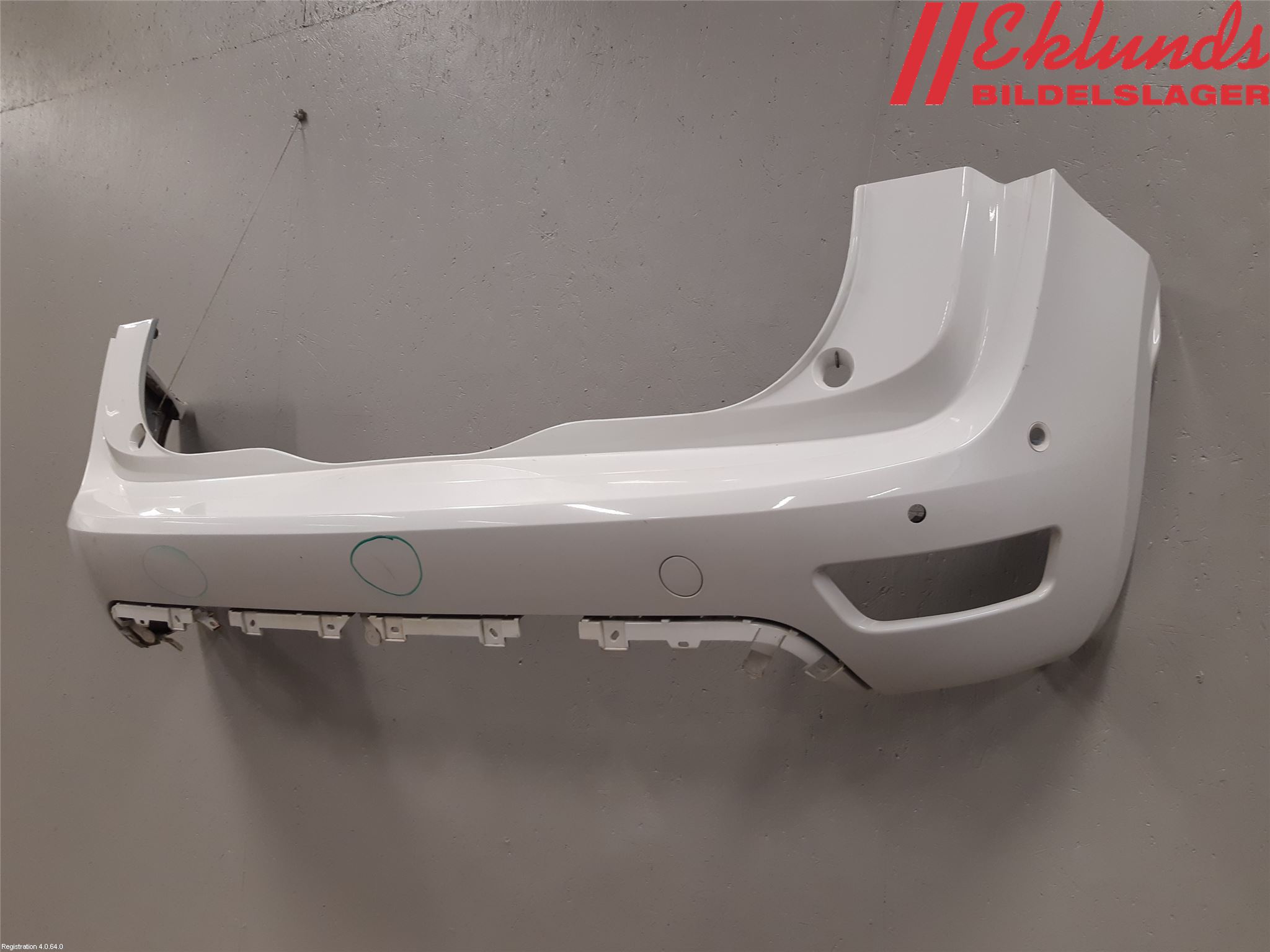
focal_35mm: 26
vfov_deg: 53.1
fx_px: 954
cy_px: 476
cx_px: 635
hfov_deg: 67.3
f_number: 1.7
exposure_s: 1/50
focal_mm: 3.93
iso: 80
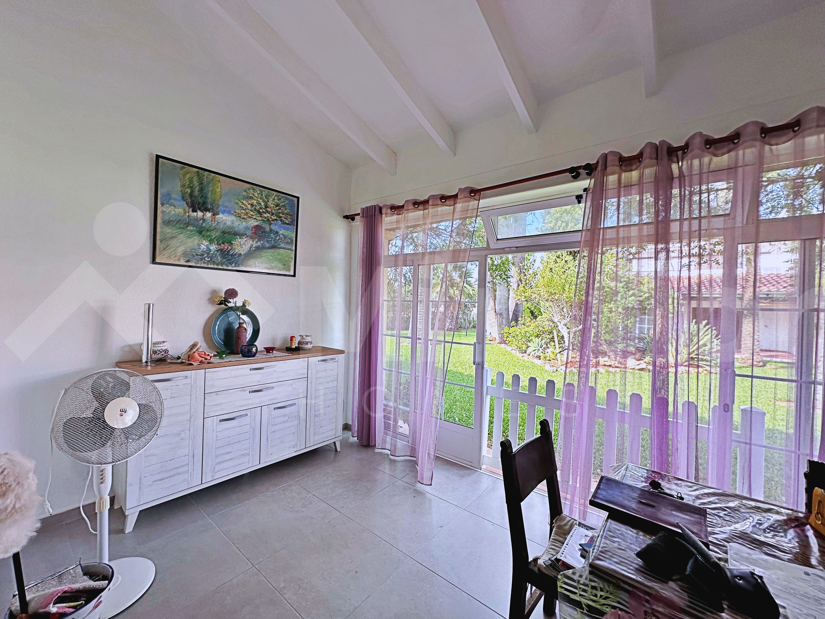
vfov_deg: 85.7
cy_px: 310
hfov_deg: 102.1
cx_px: 412
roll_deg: -1.8
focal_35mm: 14
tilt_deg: -0.2
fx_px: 334
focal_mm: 2.22
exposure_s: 1/151
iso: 40
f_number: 2.2
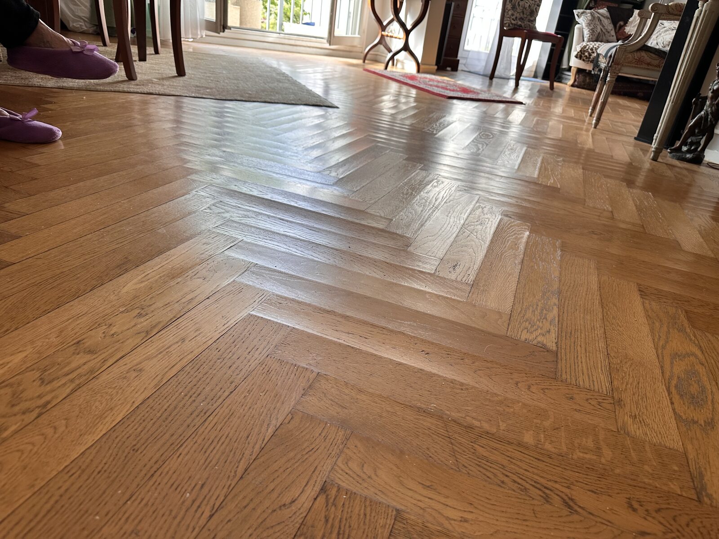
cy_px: 270
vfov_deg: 56.8
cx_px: 360
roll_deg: -9.2
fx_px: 498
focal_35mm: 24
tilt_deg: -27.0
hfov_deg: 71.6
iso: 125
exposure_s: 1/100
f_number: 1.78
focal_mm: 6.86
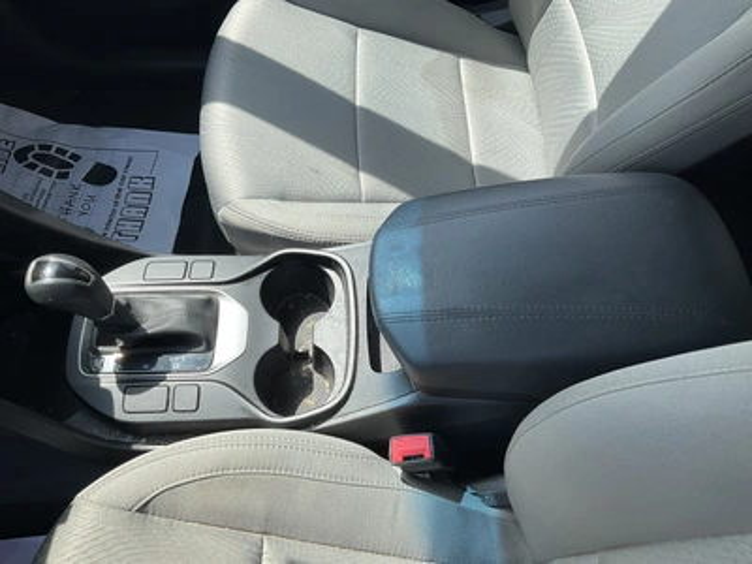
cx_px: 376
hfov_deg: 61.7
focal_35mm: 29
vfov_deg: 48.2
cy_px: 282
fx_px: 630
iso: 25
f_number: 1.8
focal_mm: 3
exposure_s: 1/383
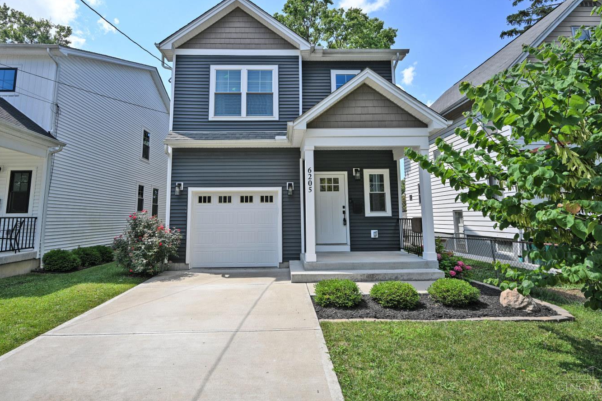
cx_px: 286
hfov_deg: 89.9
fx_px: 301
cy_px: 176
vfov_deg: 67.2
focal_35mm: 18
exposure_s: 1/320
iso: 100
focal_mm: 16
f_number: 6.3
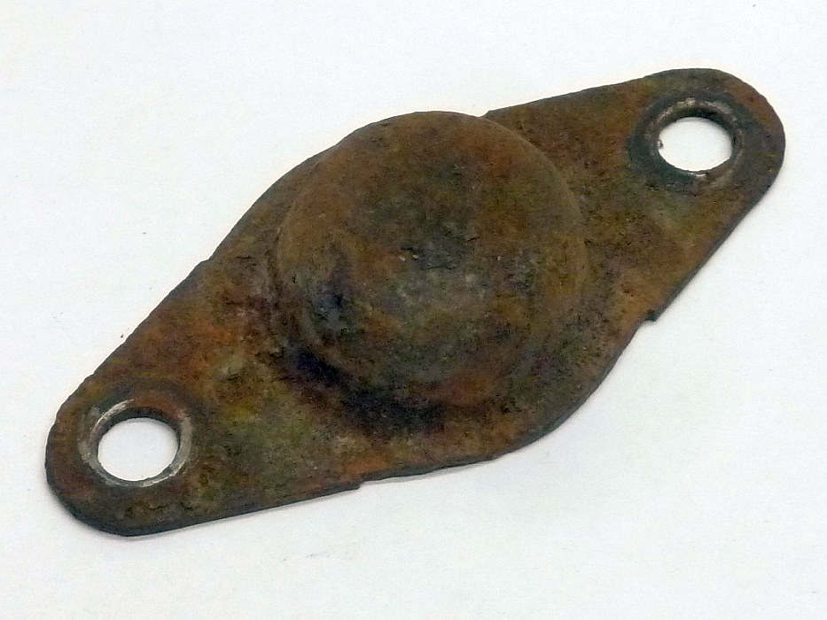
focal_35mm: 48
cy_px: 310
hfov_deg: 39.7
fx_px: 1147
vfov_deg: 30.3
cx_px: 414
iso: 320
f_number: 3.8
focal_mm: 7.9
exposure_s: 1/30
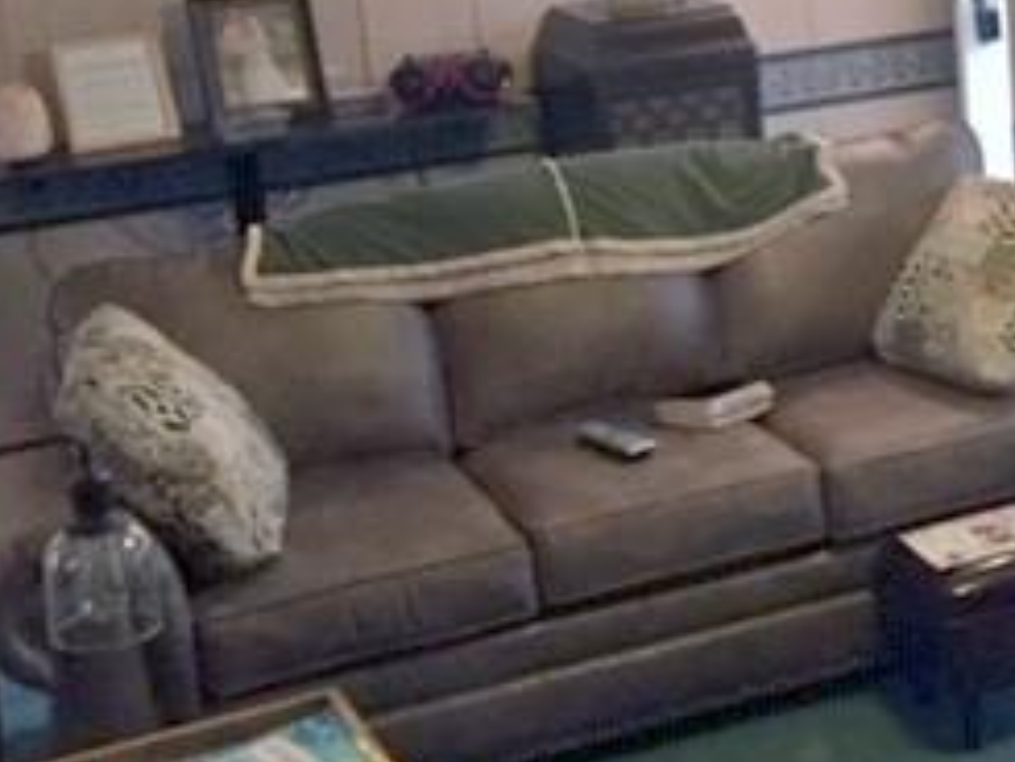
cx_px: 953
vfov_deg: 18.1
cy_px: 153
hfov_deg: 23.3
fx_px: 2376
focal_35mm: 81
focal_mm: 3.3
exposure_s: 1/30
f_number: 2.4
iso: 200
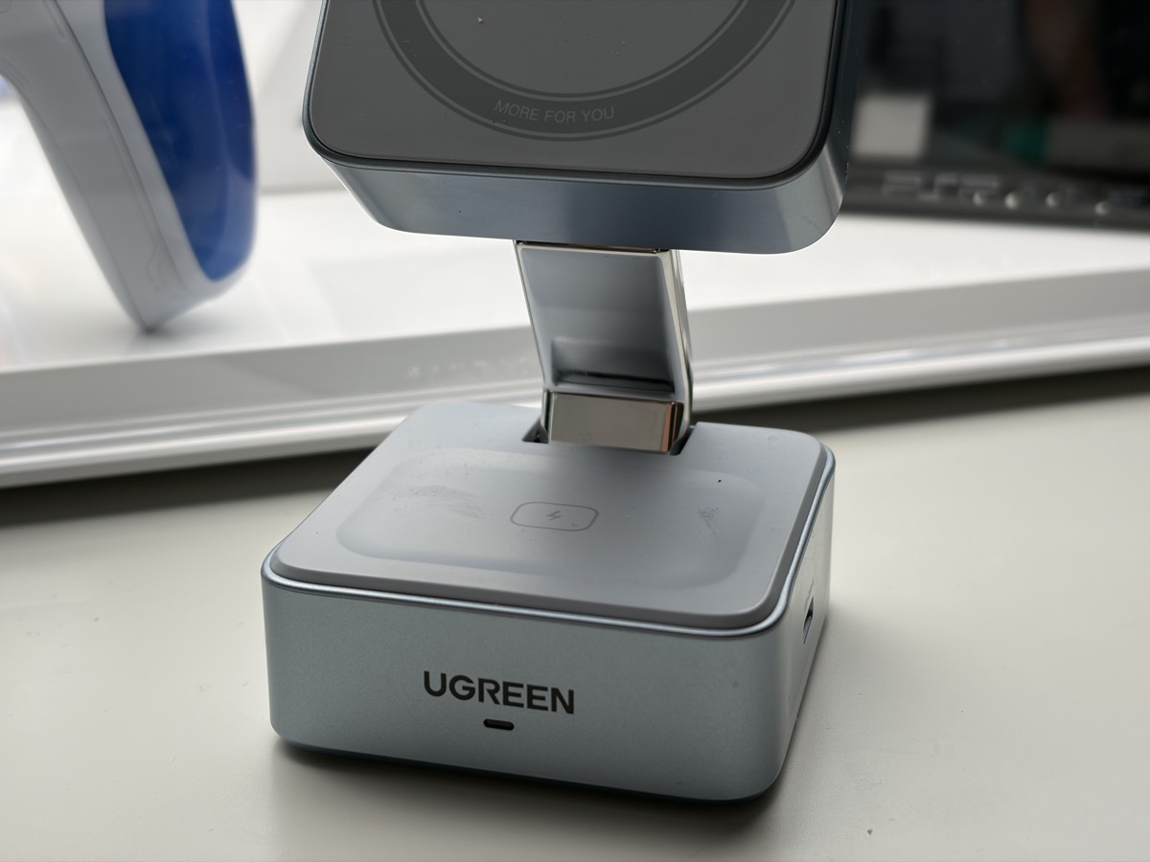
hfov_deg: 36.8
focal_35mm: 52
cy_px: 431
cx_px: 575
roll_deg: +0.9
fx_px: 1728
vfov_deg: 28.0
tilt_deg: -19.4
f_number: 1.6
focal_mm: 5.96
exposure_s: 1/111
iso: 32
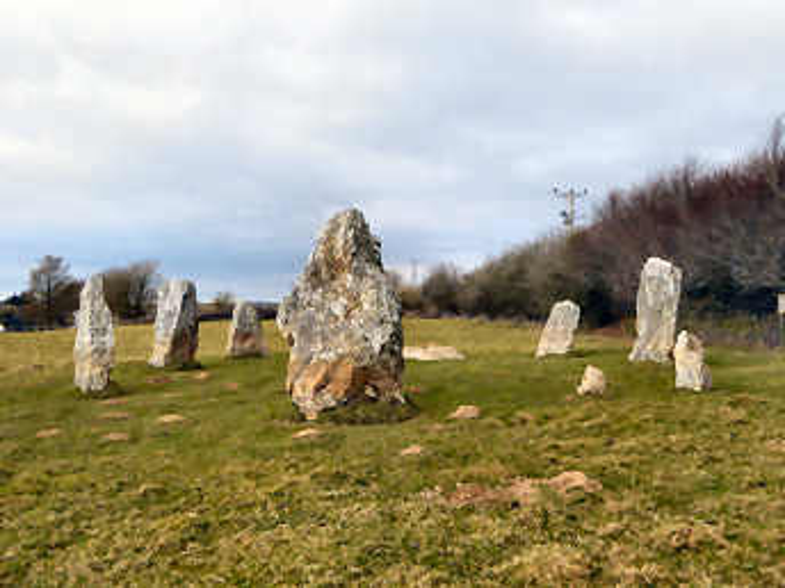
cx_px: 392
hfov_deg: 54.0
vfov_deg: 41.8
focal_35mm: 34
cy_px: 294
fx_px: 771
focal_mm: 5.8
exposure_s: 1/400
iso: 100
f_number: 3.6
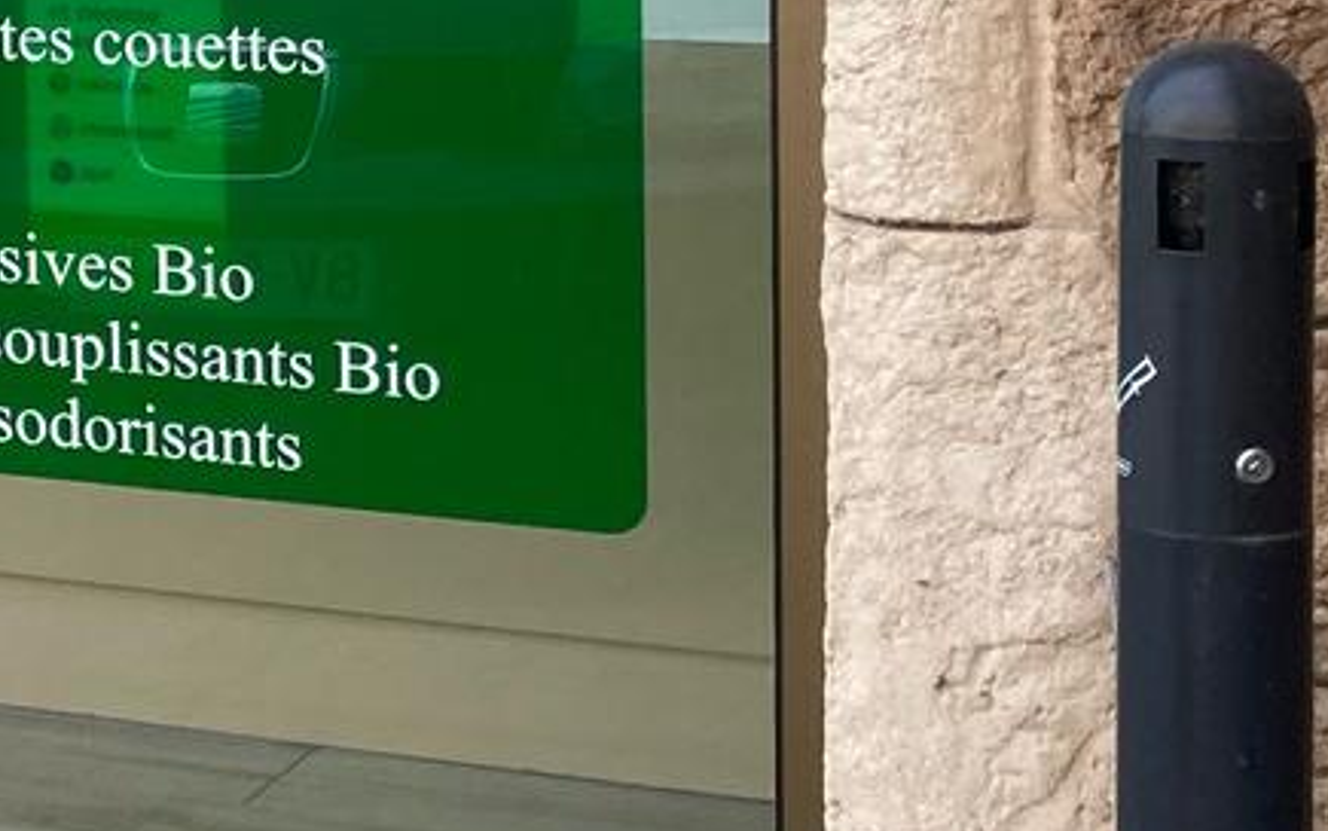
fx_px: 4742
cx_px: -956
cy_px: -254
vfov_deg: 9.8
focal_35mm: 131
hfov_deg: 14.3
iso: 20
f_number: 1.8
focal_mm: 3.99
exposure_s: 1/500
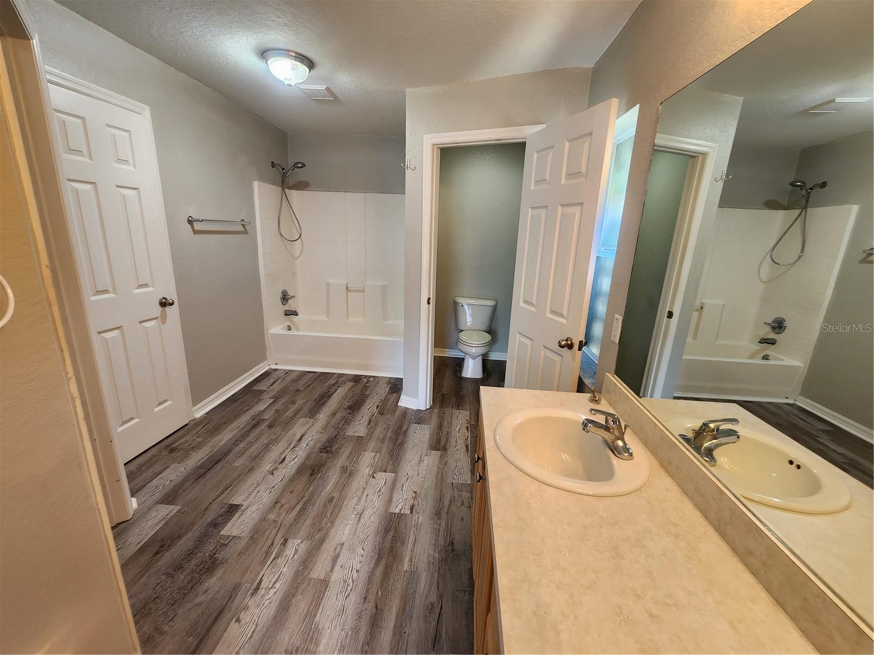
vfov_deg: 89.9
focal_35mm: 13
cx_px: 437
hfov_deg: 106.2
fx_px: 328
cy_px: 328
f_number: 2.2
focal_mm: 2.2
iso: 200
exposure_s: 1/60
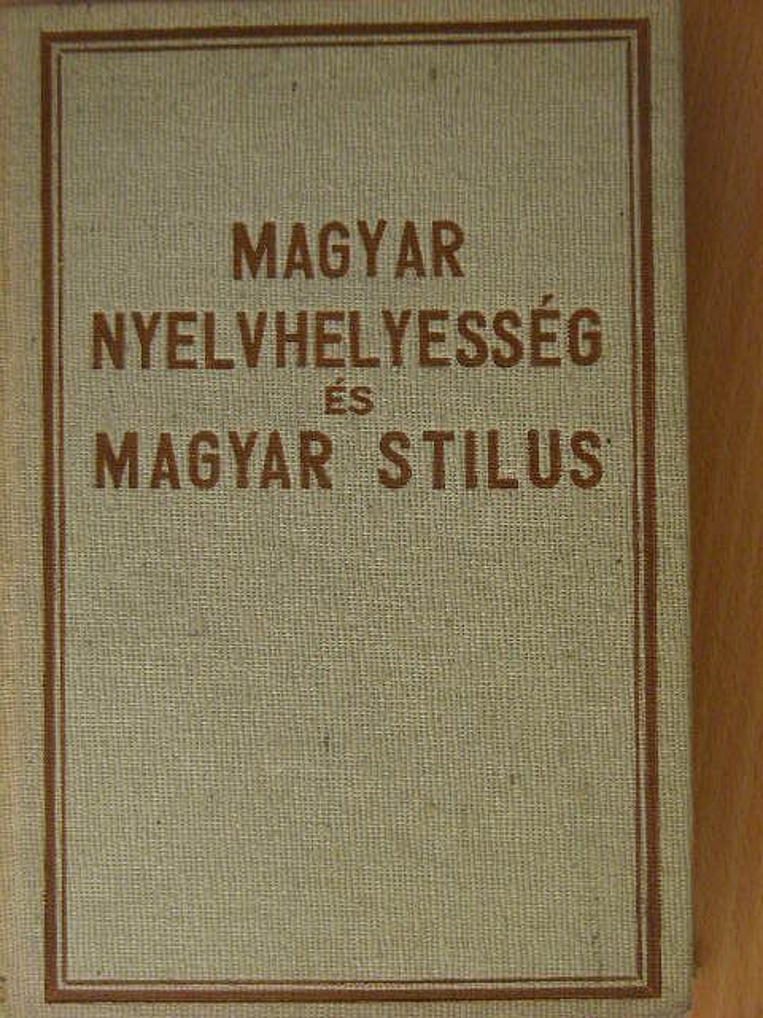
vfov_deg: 24.7
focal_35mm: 79
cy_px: 509
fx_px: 2322
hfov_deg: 18.7
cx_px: 382
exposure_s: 1/70.8
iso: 200
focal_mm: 13.2
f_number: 3.5
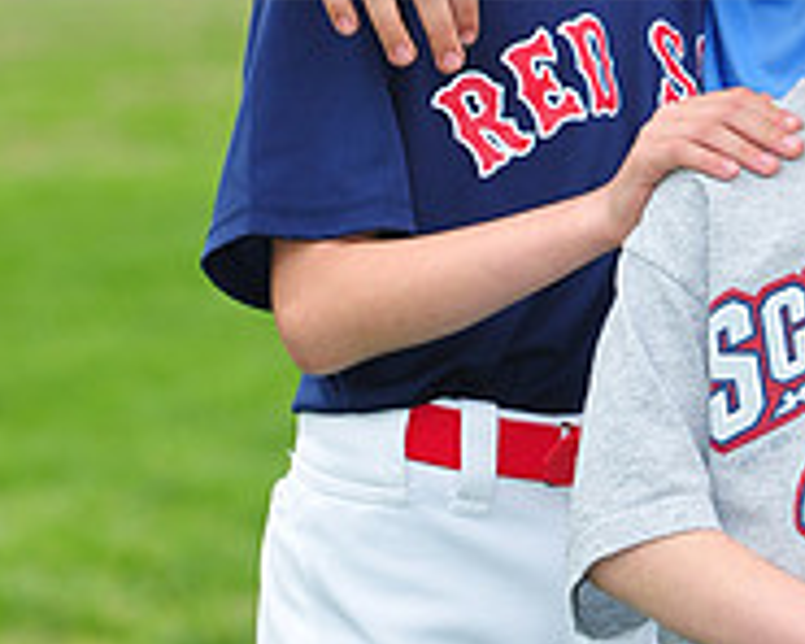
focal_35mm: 455
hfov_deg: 4.2
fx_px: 10840
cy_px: -139
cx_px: 761
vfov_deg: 3.4
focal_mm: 155
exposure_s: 1/250
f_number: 7.1
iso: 400
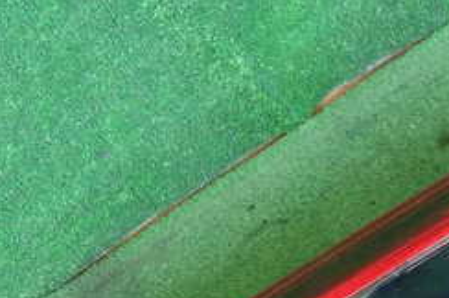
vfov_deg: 16.2
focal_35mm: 82
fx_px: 1021
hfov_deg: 23.9
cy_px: 307
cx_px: 427
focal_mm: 5.87
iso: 640
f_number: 2.4
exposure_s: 1/125
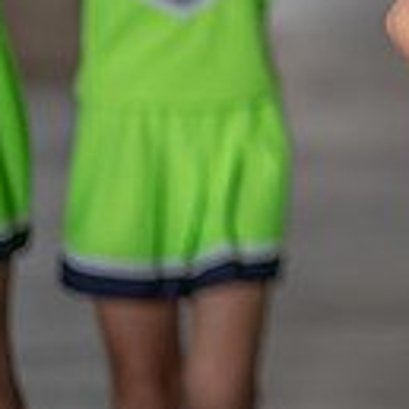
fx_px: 2620
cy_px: -97
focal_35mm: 196
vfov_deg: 8.8
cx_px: 847
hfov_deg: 8.4
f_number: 1.2
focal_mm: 50
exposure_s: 1/400
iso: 100
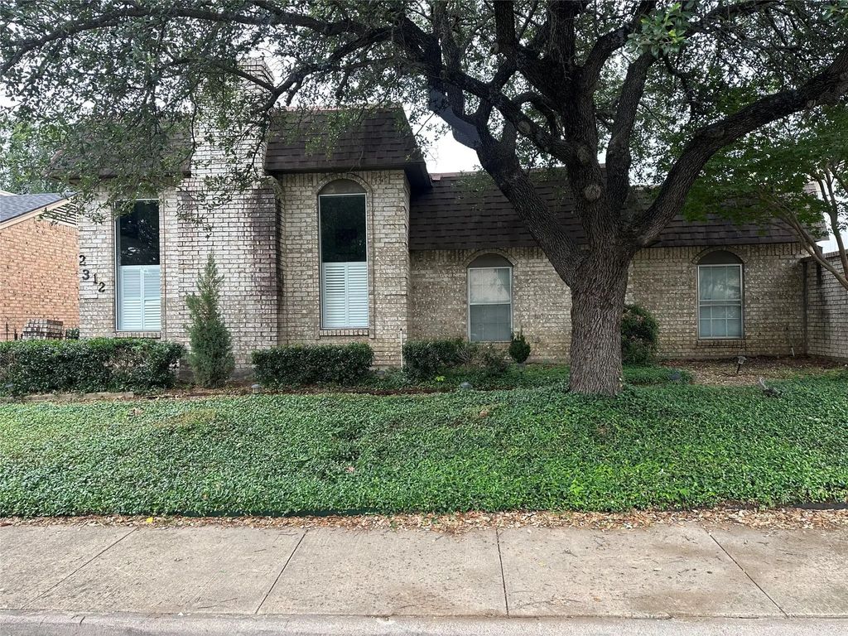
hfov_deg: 71.6
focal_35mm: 24
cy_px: 318
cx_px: 424
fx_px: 588
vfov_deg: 56.8
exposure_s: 1/121
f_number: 1.78
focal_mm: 6.86
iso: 64
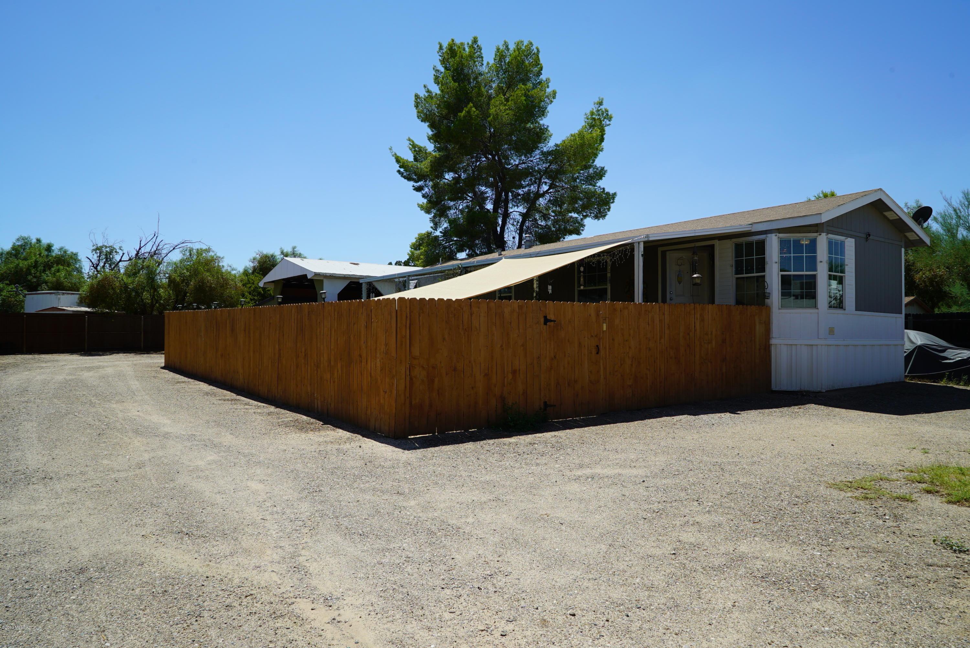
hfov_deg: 73.7
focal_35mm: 24
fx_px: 647
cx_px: 485
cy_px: 324
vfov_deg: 53.2
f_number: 14
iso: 100
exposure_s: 1/125
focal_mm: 24
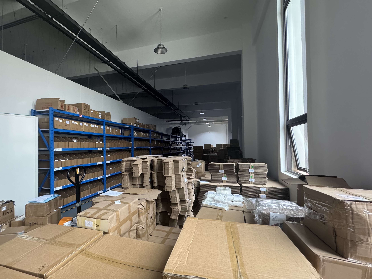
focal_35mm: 17
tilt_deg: +0.8
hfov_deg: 90.3
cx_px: 156
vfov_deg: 74.7
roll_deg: +0.6
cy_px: 144
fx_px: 183
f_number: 2.2
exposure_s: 1/90
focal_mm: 2.22
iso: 320
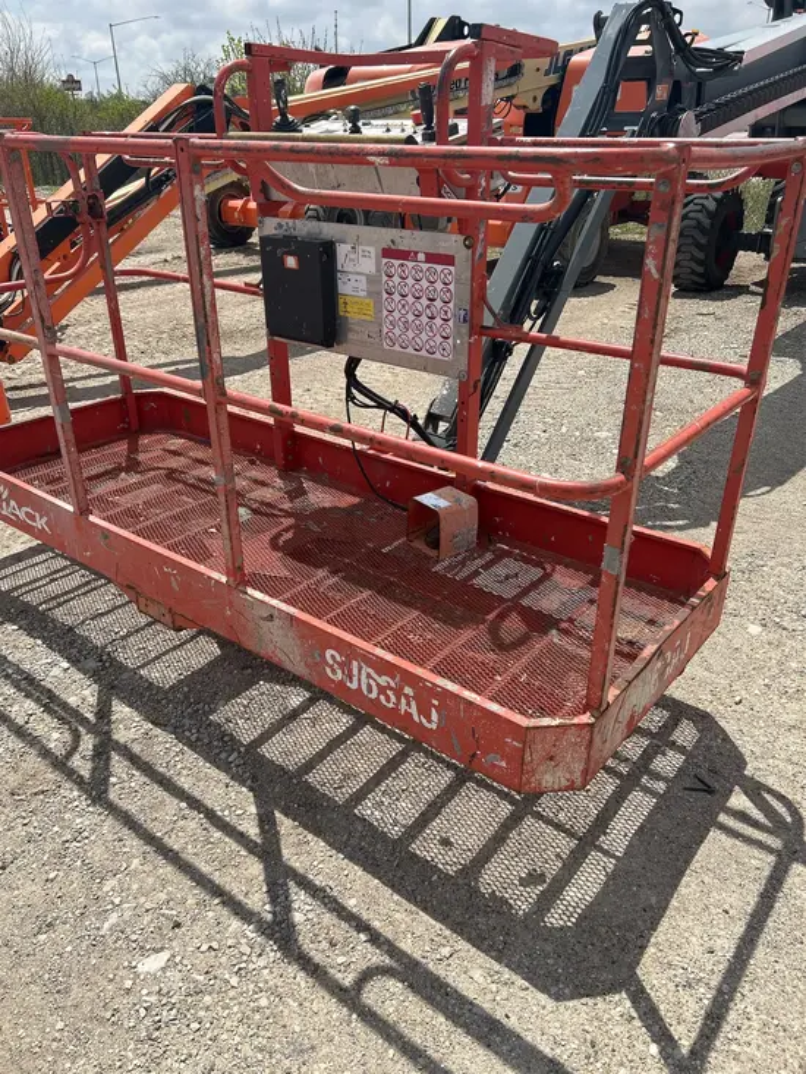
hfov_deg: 53.1
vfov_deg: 67.3
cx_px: 403
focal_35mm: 26
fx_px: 807
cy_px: 537
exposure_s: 1/4630
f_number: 1.5
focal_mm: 5.7
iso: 50
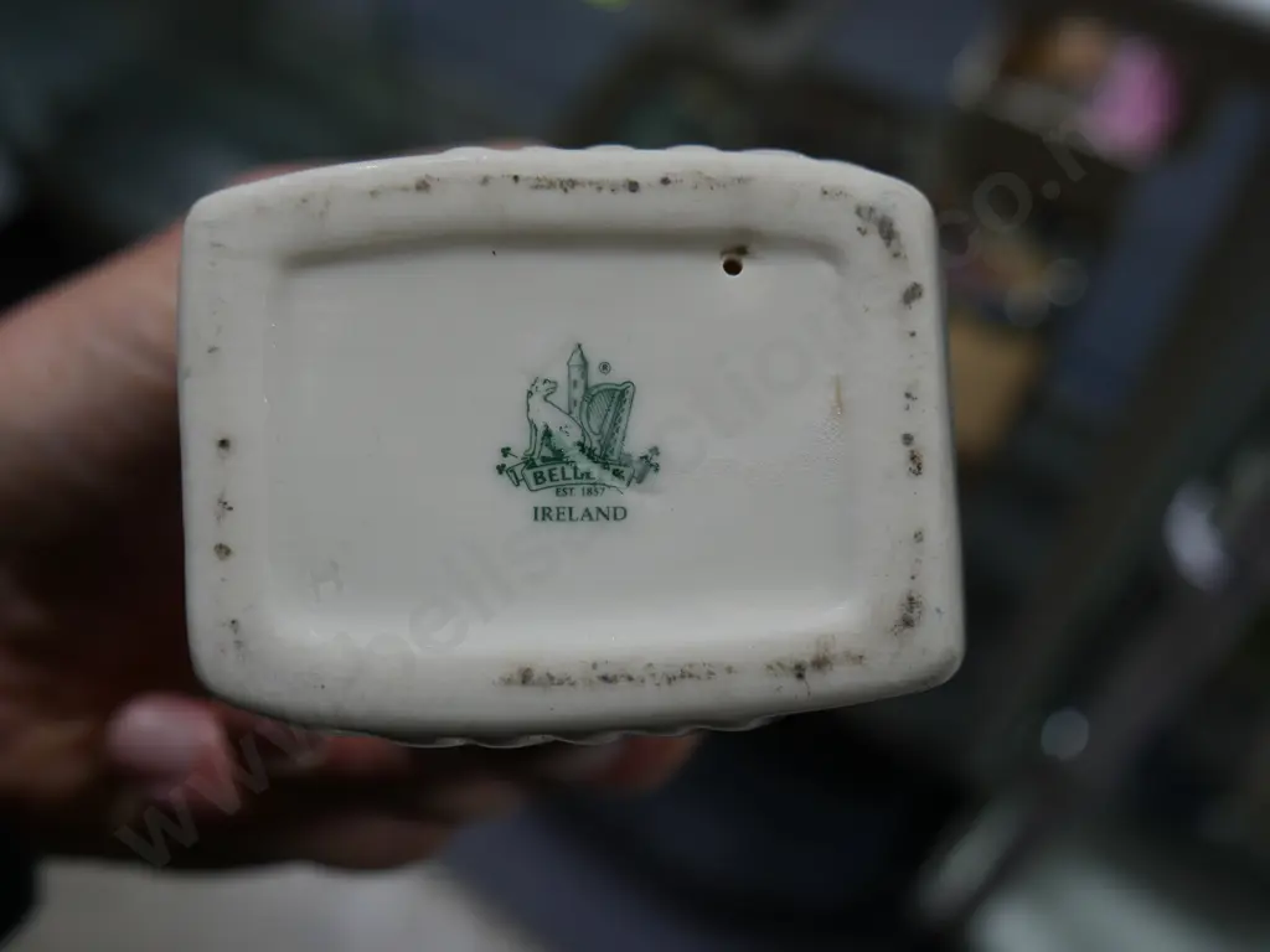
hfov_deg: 49.0
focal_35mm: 38
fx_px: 1394
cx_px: 635
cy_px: 476
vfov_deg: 37.7
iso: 200
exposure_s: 1/100
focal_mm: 19
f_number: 4.1
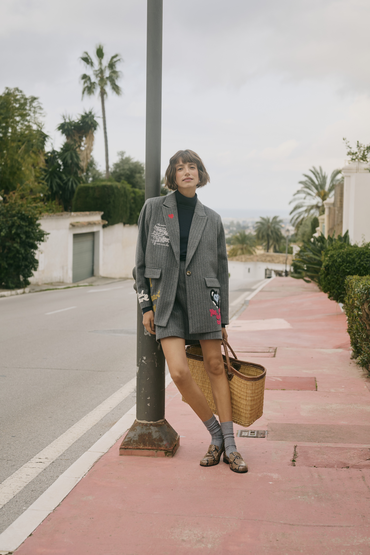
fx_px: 771
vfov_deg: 39.6
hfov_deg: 27.0
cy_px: 278
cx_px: 185
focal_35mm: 50
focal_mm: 50
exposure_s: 1/160
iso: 100
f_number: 4
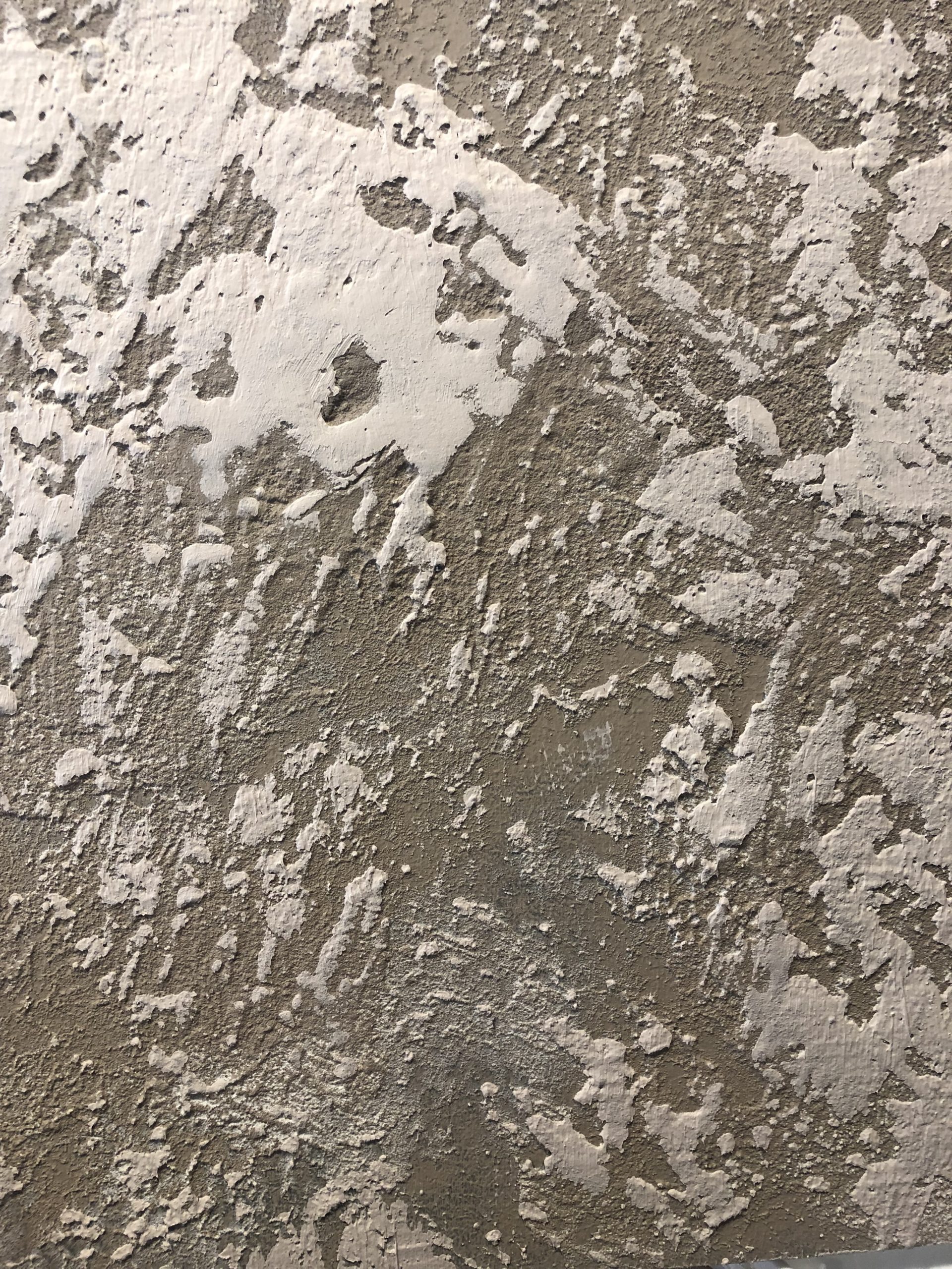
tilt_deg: -57.0
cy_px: 634
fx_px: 1027
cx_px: 476
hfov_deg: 49.7
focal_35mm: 28
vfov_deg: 63.4
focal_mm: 3.99
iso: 40
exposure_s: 1/20
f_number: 1.8
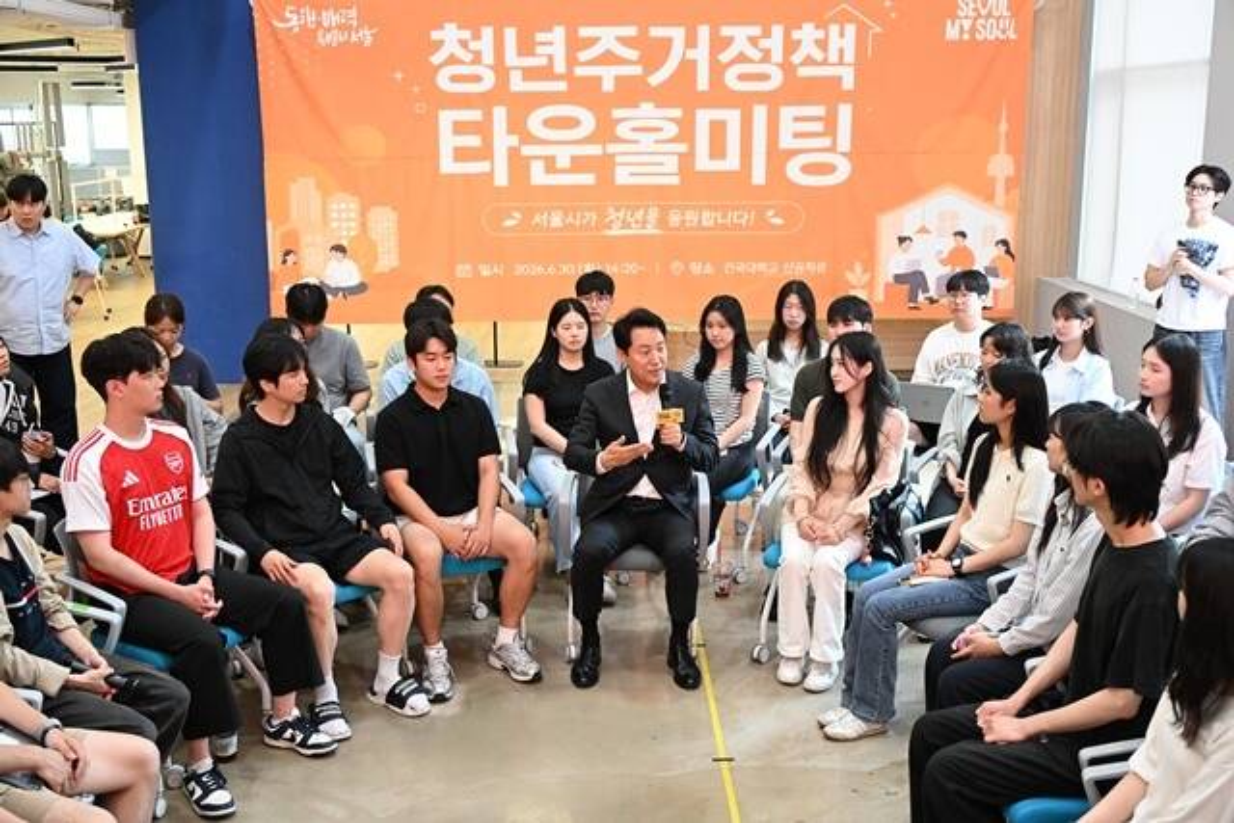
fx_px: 1371
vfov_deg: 33.4
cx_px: 617
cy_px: 412
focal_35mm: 40
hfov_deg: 48.4
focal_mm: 40
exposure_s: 1/125
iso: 5000
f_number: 5.6
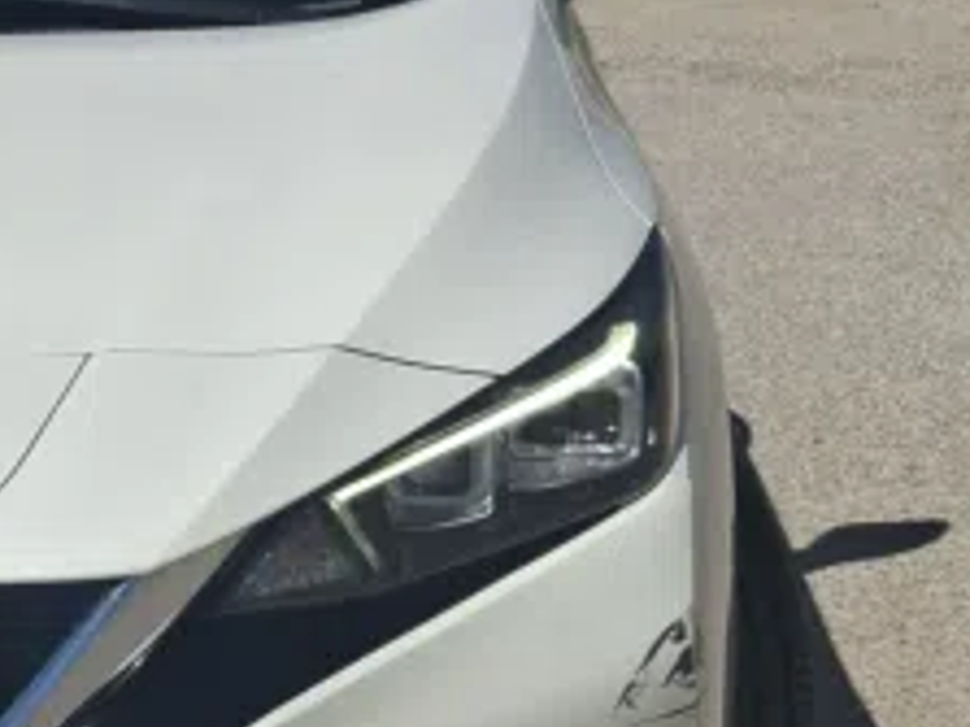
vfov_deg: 22.0
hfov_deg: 25.6
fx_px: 1848
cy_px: 165
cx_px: -265
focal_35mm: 66
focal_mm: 5.54
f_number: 1.8
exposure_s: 1/2611
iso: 50
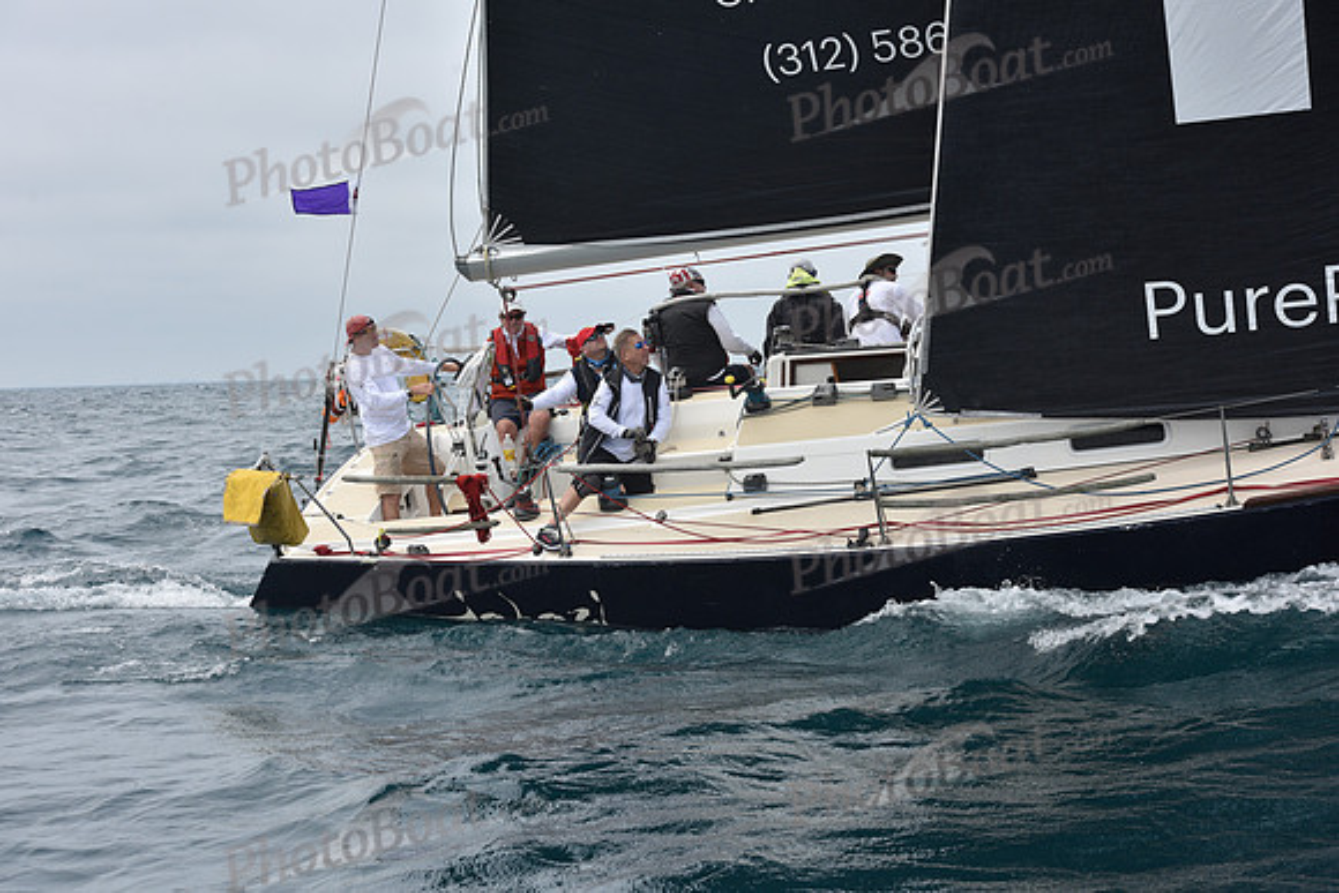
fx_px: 2604
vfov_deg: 19.5
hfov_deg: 28.8
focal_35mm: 70
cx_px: 670
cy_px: 446
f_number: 9
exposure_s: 1/800
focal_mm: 70
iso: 250
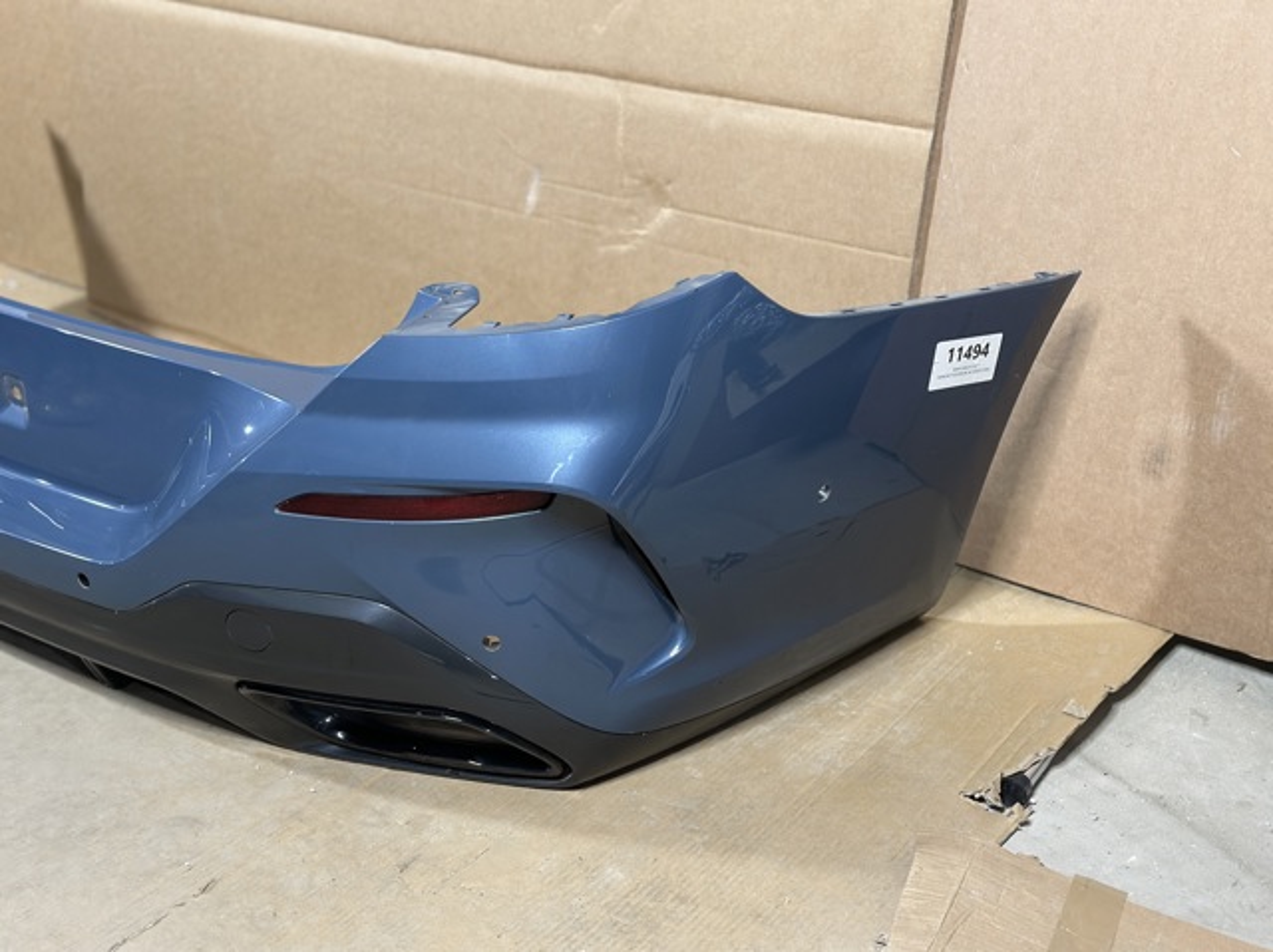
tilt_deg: -25.2
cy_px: 476
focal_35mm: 48
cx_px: 636
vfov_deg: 30.2
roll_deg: +0.9
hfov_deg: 39.7
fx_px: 1764
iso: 320
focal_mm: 6.86
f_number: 1.78
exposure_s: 1/50
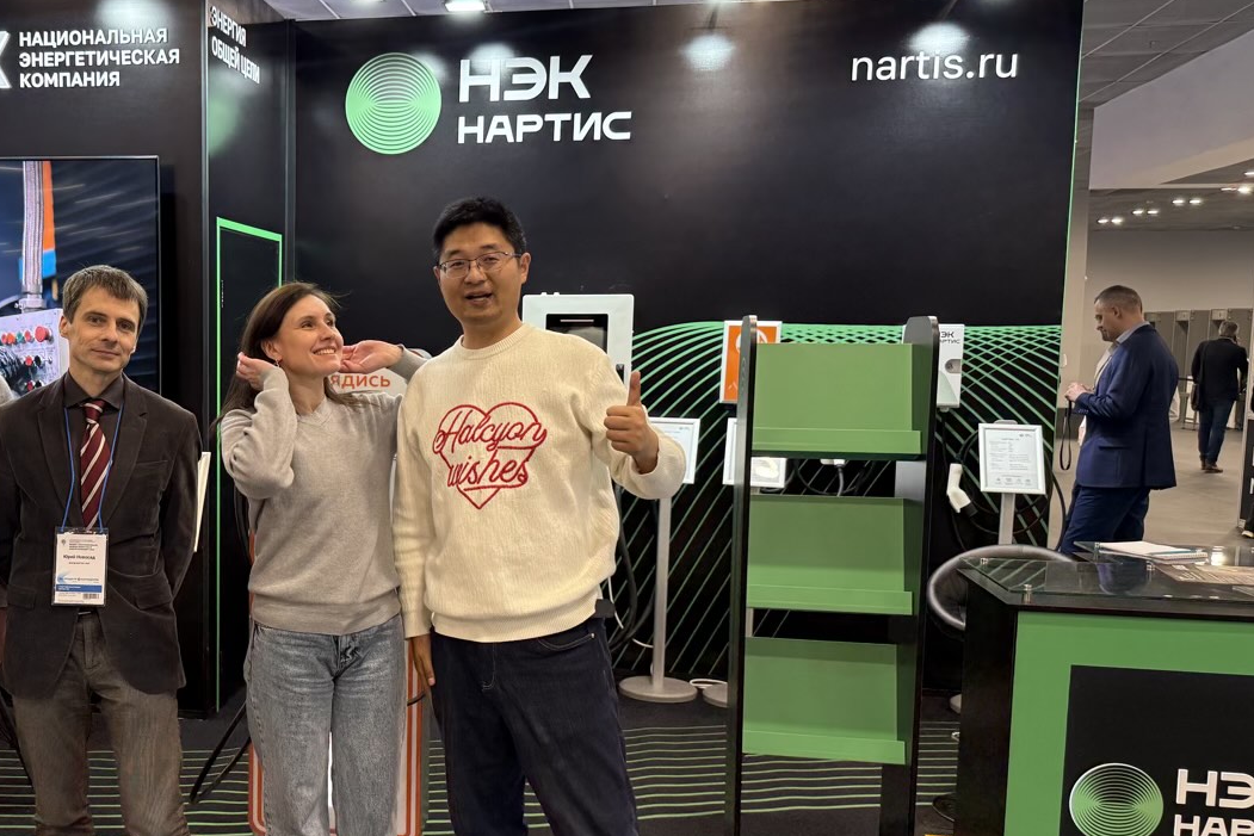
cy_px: 460
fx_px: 1324
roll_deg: +0.2
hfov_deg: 48.9
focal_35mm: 38
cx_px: 331
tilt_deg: -4.9
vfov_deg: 35.0
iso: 200
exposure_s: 1/100
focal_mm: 6.76
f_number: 1.78
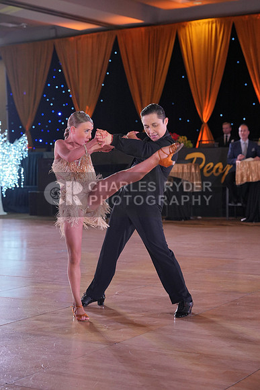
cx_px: 130
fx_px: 758
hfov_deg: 19.5
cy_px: 195
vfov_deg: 28.8
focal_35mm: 70
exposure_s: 1/500
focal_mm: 70
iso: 2000
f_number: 4
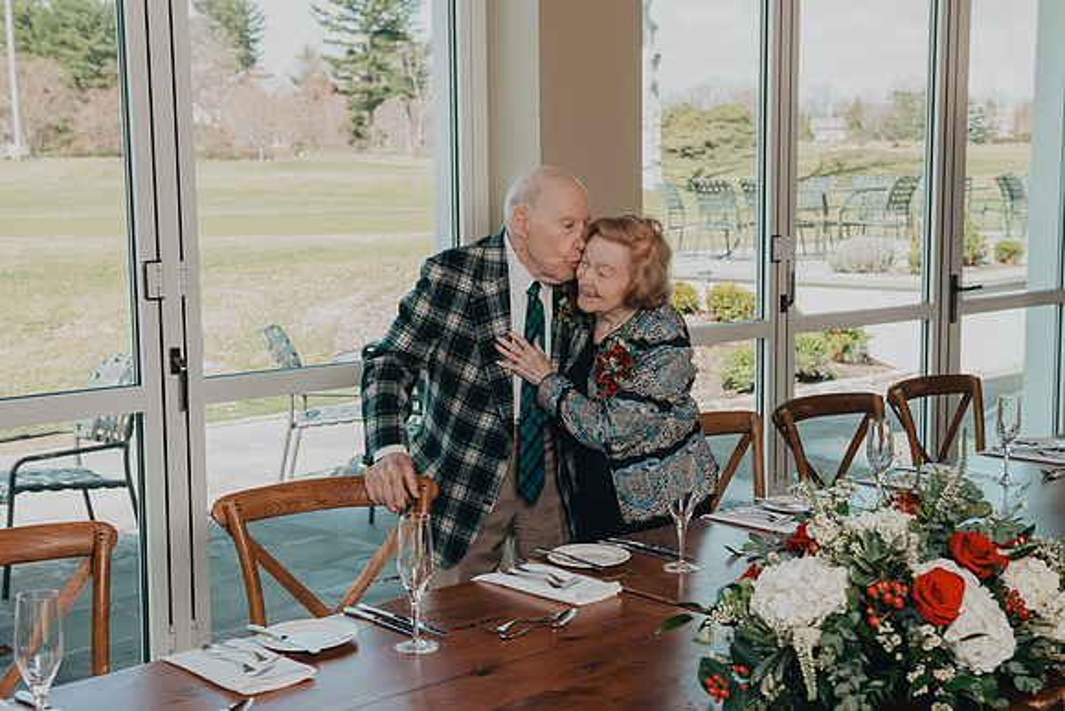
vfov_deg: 26.6
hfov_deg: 39.0
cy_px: 356
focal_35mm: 51
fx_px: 1504
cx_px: 532
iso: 400
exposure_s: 1/200
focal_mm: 48
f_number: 5.6
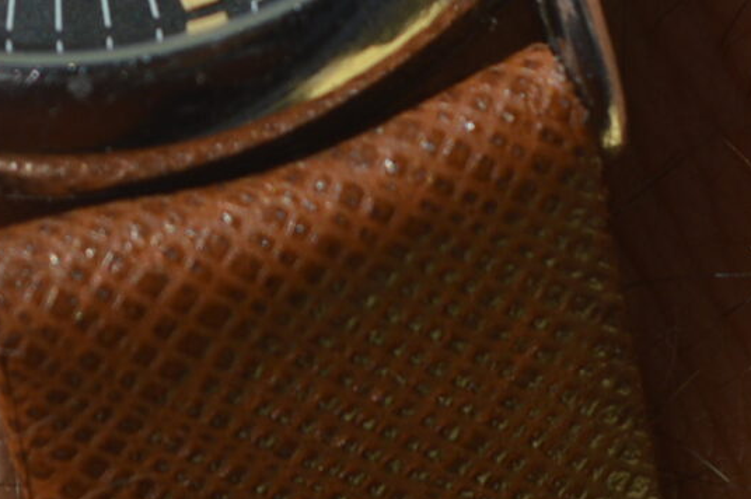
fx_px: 8217
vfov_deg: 3.5
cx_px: -63
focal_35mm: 394
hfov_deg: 5.2
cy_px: -422
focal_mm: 55
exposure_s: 1/250
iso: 100
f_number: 8
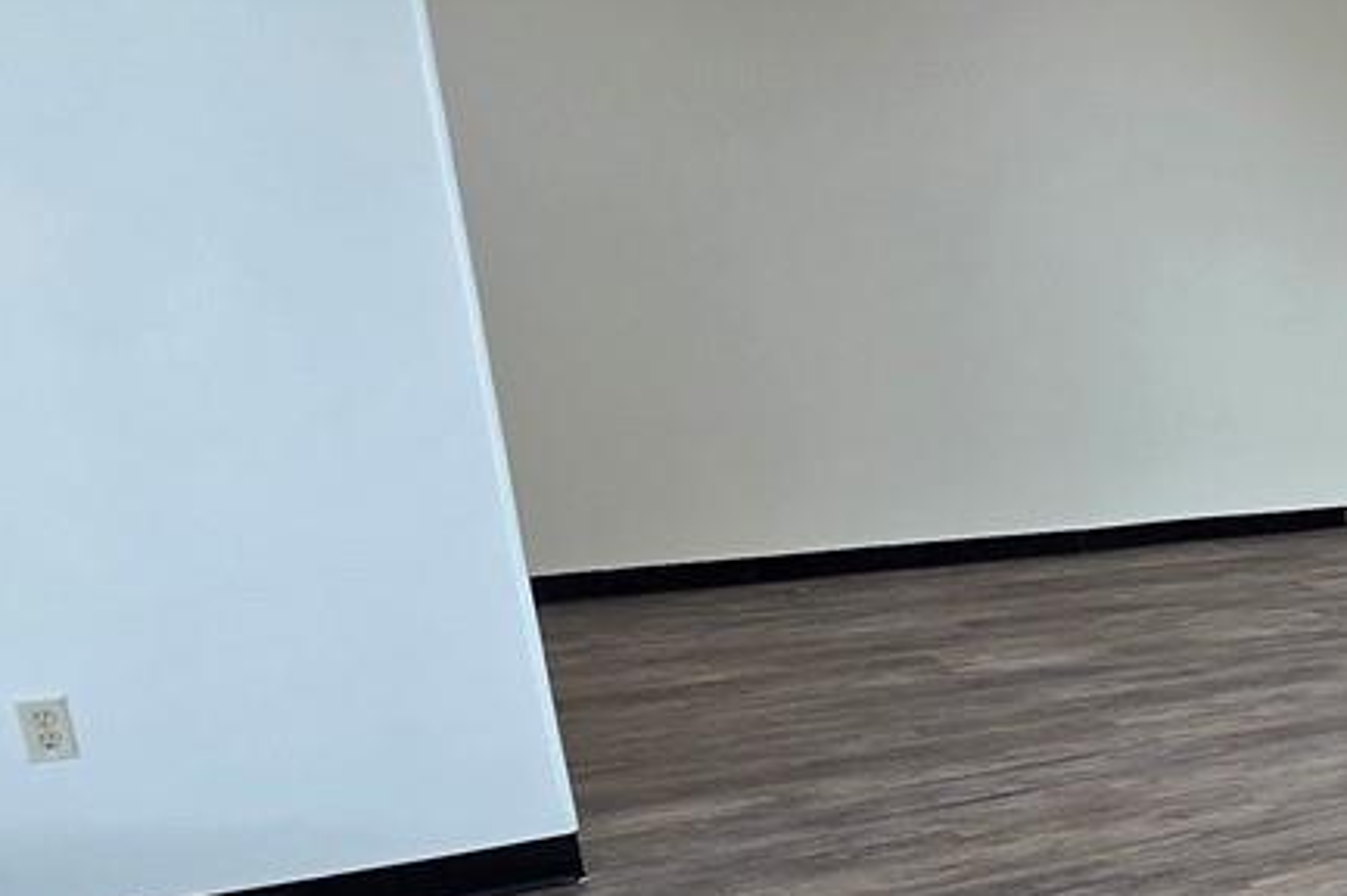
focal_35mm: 50
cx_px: 1935
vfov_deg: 25.5
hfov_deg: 28.5
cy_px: 908
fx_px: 1869
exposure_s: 1/120
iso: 80
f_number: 2.2
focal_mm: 2.2
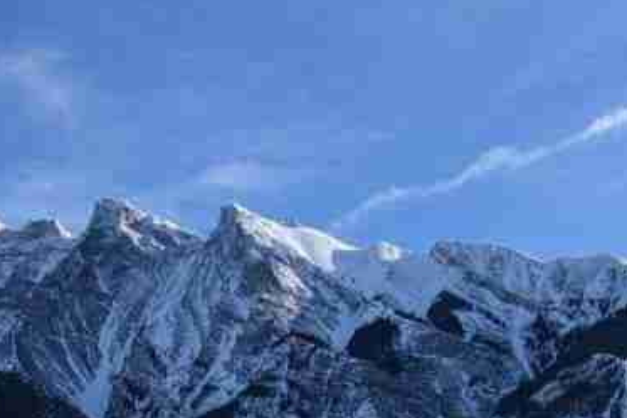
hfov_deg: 26.3
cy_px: 586
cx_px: 341
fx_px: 1342
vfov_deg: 16.5
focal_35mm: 77
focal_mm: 4.38
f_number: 1.73
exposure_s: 1/5848
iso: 82
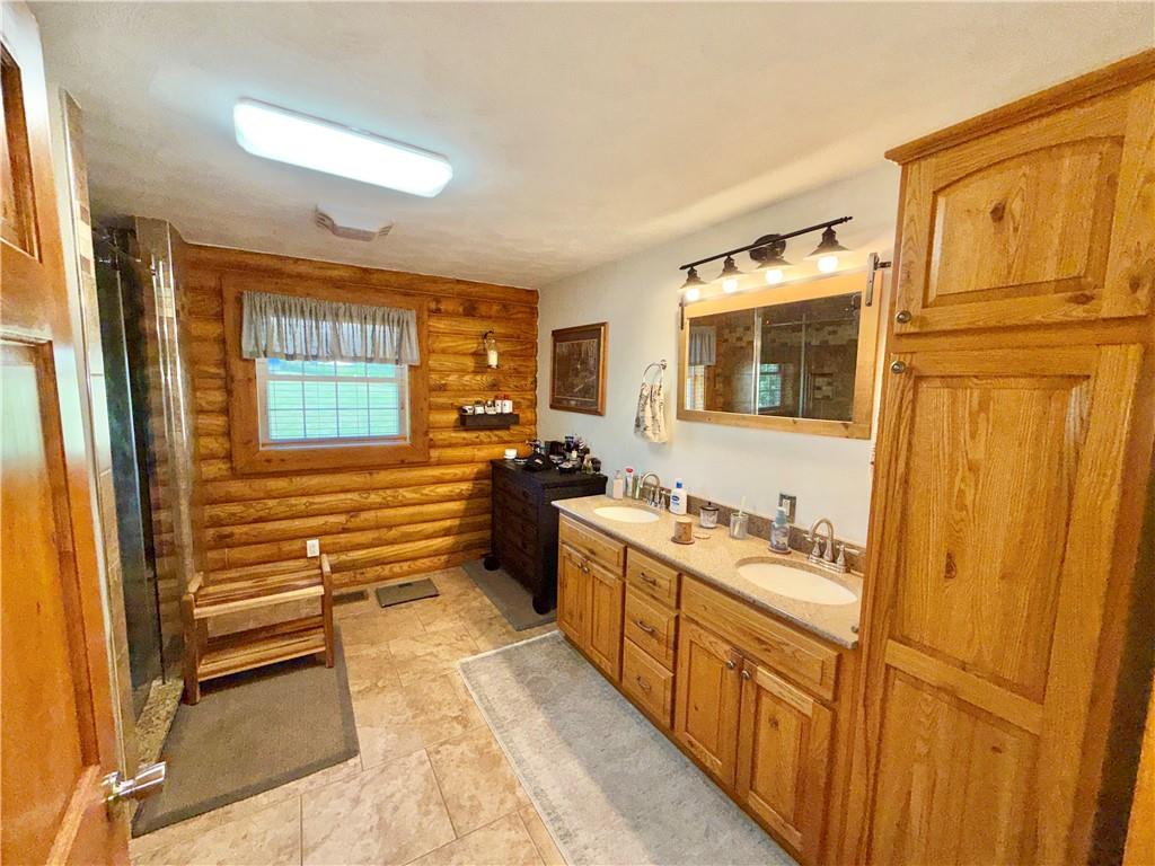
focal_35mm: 14
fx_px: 467
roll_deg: -1.5
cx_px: 578
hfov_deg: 102.1
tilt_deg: -6.5
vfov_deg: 85.7
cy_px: 433
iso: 40
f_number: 2.2
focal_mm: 2.22
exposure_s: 1/120
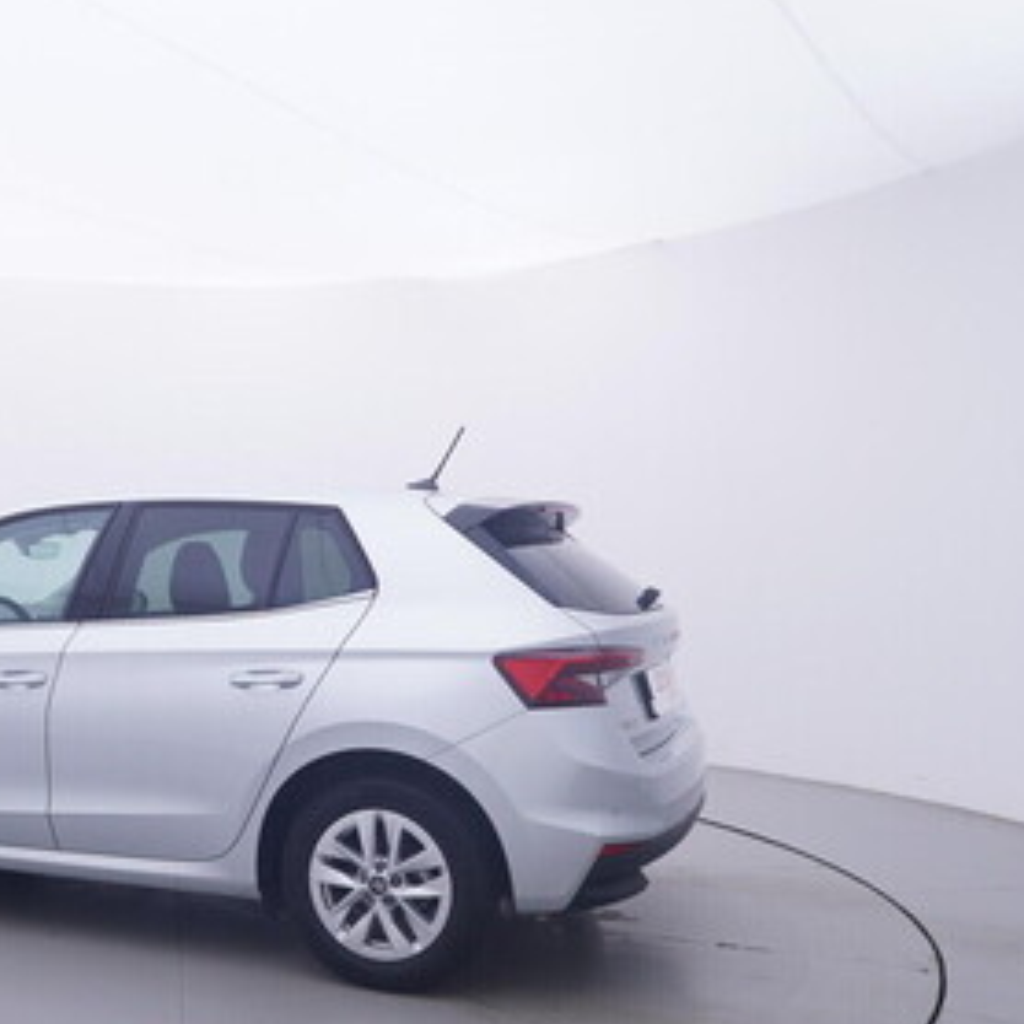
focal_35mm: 38
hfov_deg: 42.4
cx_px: 230
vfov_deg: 43.8
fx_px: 1266
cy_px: 624
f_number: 5
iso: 200
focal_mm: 15
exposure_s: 1/80
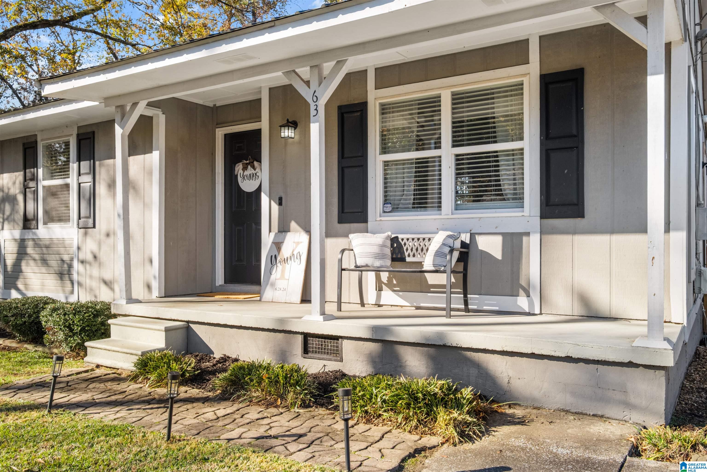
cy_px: 236
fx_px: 569
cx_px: 354
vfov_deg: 45.0
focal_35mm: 29
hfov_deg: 63.7
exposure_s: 1/60
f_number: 7.1
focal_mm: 19.1
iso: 400
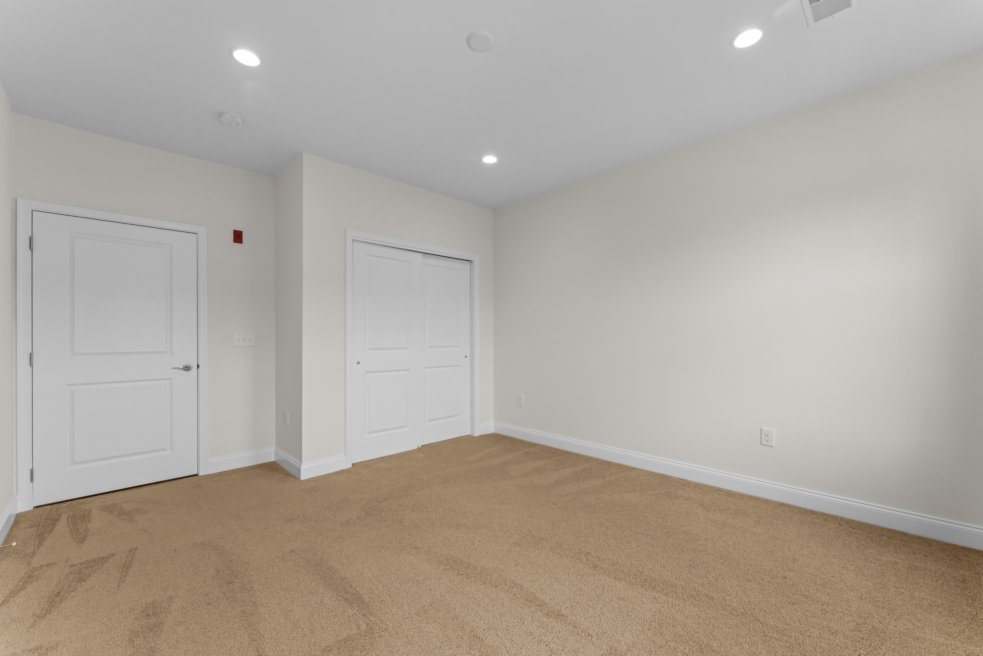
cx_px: 492
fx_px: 382
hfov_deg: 104.3
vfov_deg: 81.2
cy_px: 328
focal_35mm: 14
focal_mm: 14
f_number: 11
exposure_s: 1/30
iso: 3200
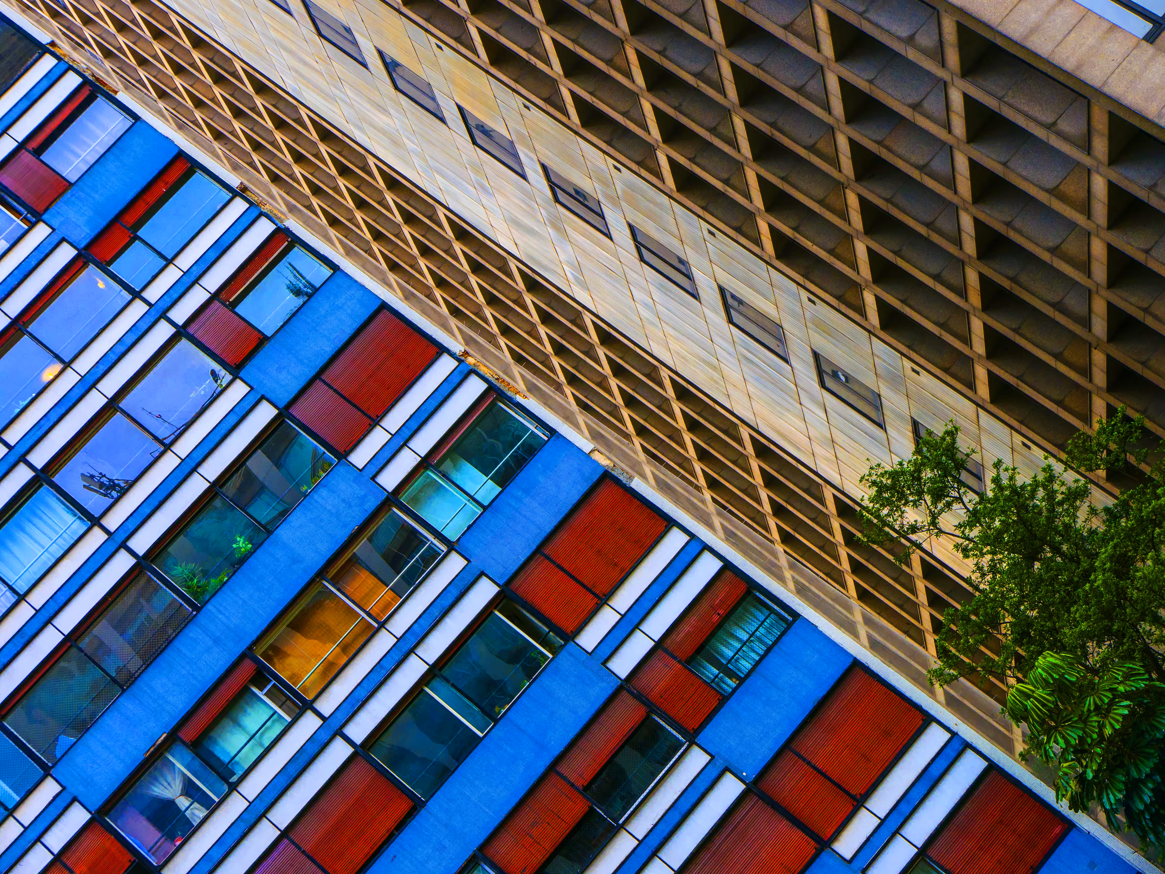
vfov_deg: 19.6
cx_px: 582
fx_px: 2524
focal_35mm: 75
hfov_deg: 26.0
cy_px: 437
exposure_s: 1/100
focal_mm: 34
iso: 200
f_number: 8
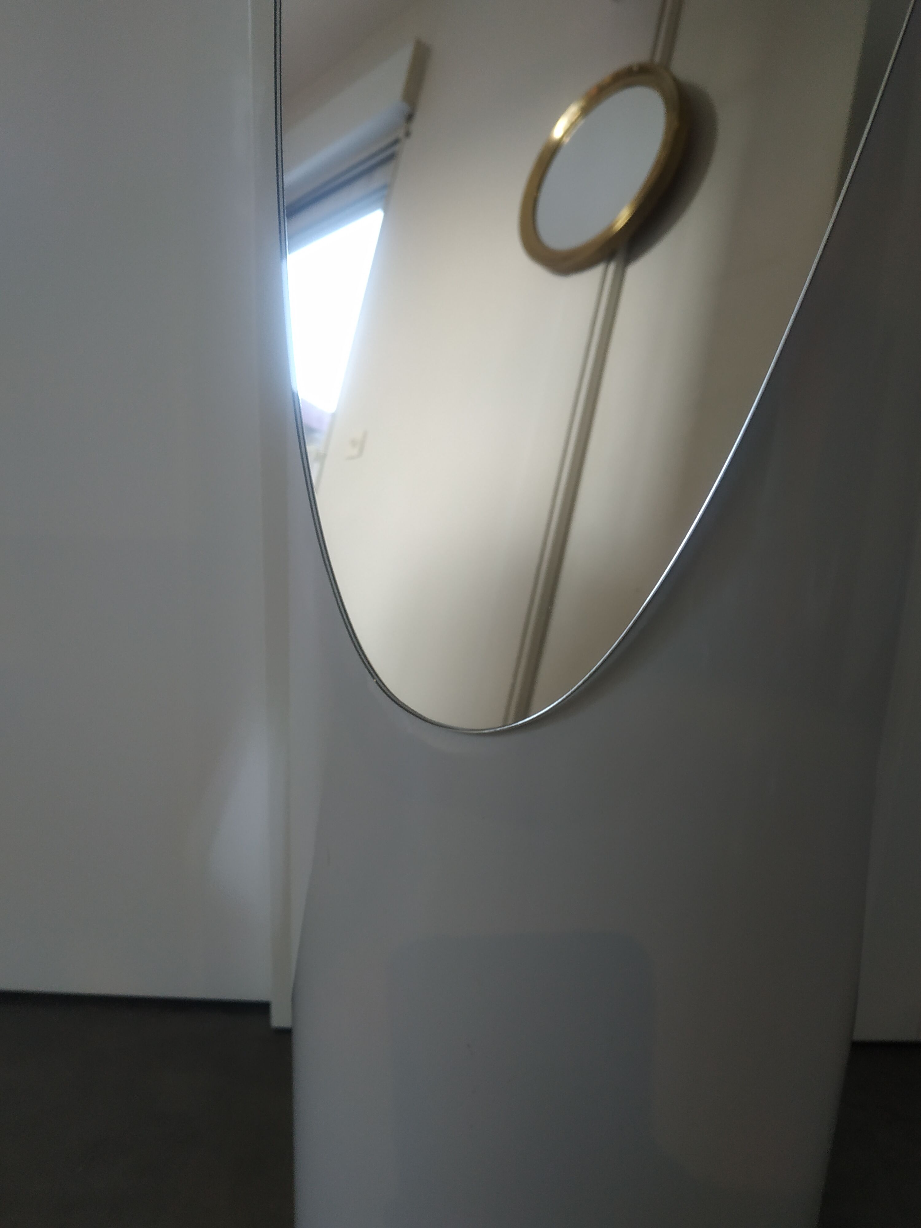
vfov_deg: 71.6
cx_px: 460
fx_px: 851
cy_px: 614
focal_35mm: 24
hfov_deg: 56.8
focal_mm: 3.94
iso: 160
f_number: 1.9
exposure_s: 1/50
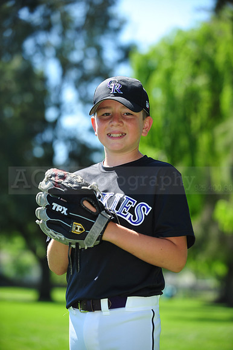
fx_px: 1021
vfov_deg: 19.5
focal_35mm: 105
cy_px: 175
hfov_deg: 13.0
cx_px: 116
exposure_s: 1/800
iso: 200
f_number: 4
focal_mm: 105
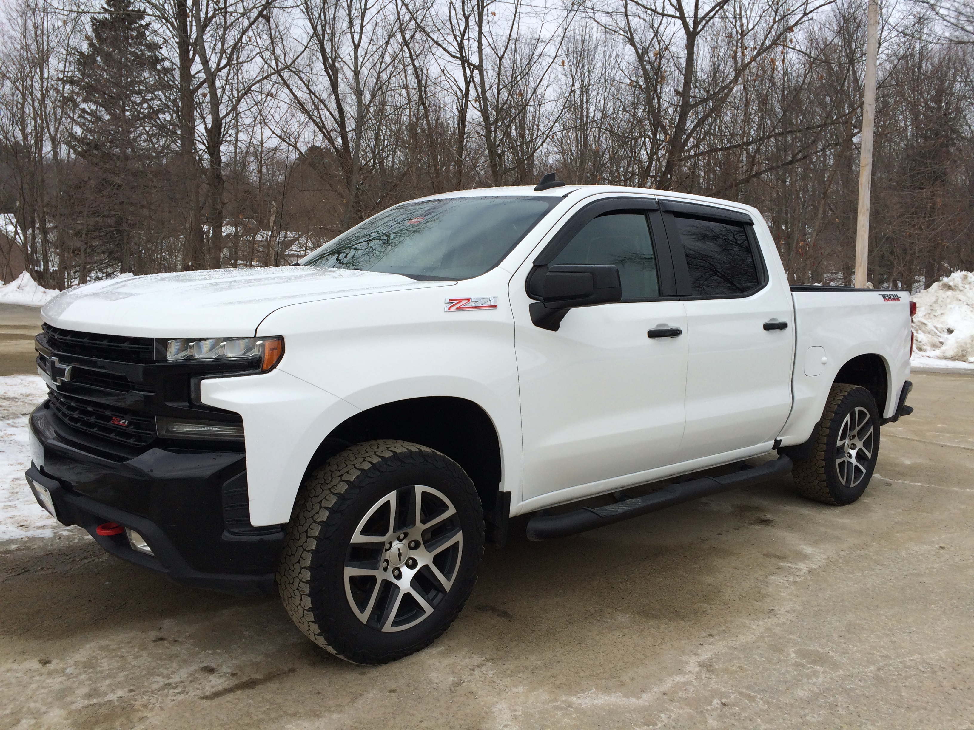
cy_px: 365
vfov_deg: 48.2
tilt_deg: -11.3
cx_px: 487
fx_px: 816
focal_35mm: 29
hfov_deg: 61.7
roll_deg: -2.6
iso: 32
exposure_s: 1/1140
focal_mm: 4.15
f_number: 2.2
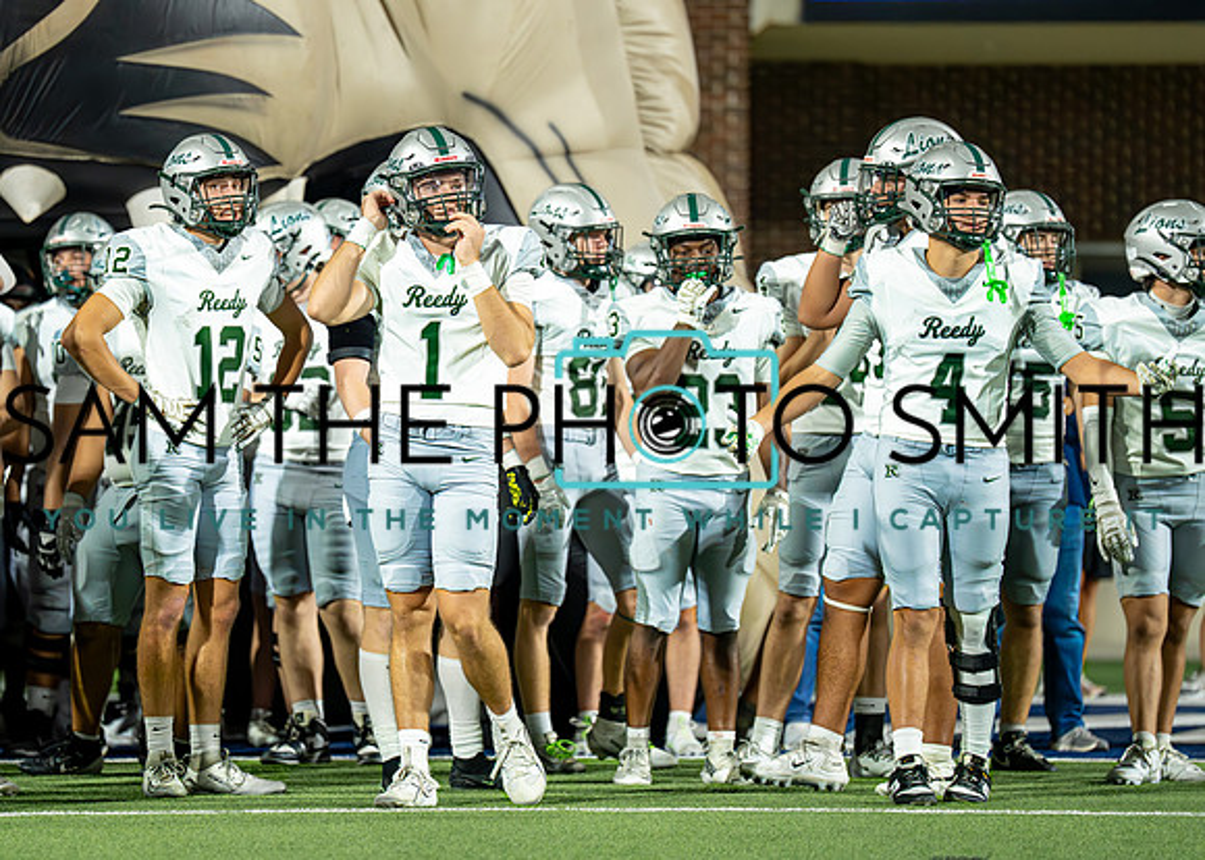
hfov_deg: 10.3
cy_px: 392
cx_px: 455
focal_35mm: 195
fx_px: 6679
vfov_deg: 7.4
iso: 3200
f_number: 2.8
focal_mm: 159
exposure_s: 1/1600
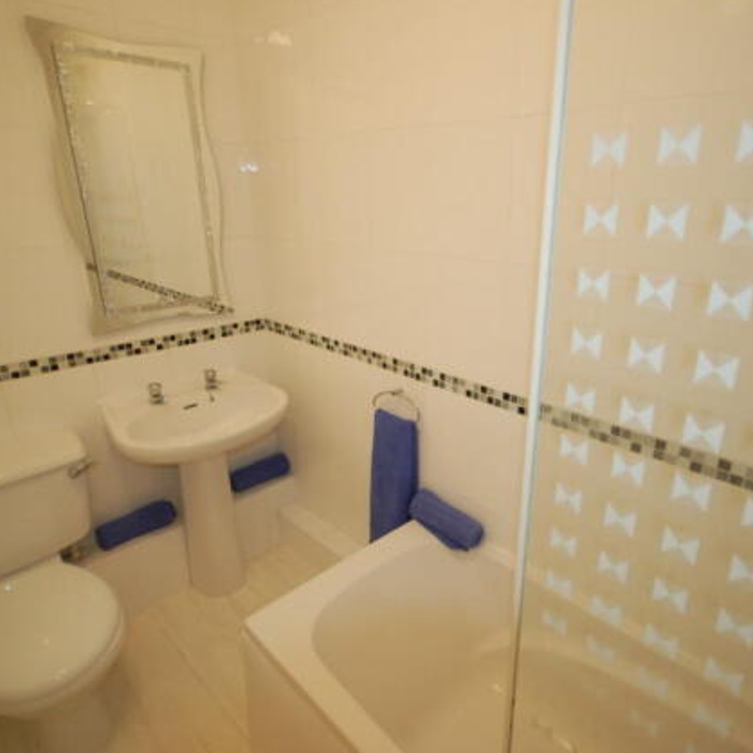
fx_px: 492
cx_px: 423
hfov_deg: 74.5
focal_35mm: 20
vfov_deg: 74.8
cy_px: 367
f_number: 4
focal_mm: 10
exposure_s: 1/20
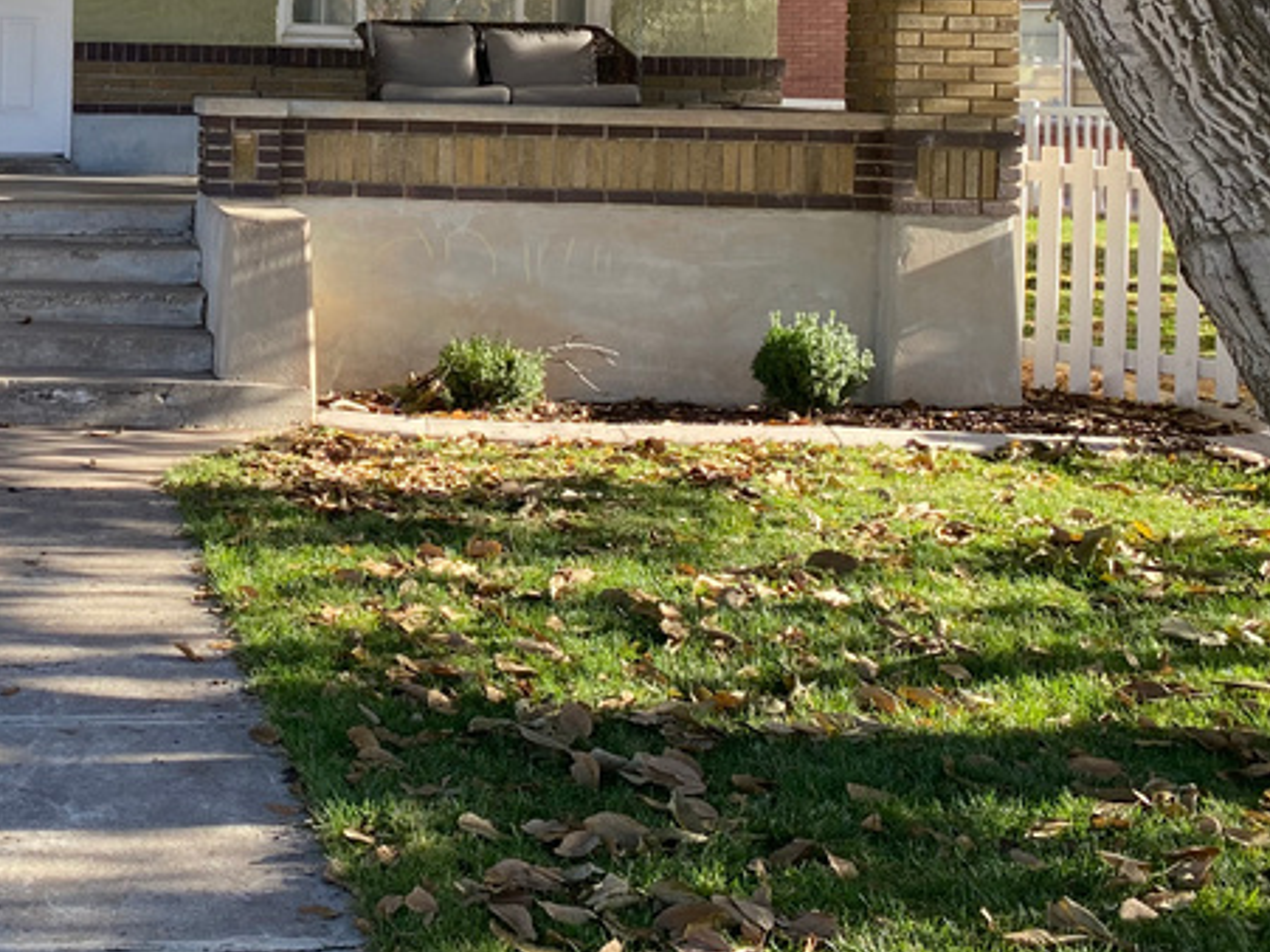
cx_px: 11
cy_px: 17
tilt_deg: +2.0
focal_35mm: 59
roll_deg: -0.6
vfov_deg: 23.8
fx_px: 2164
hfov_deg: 30.5
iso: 32
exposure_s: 1/370
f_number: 1.8
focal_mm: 4.25
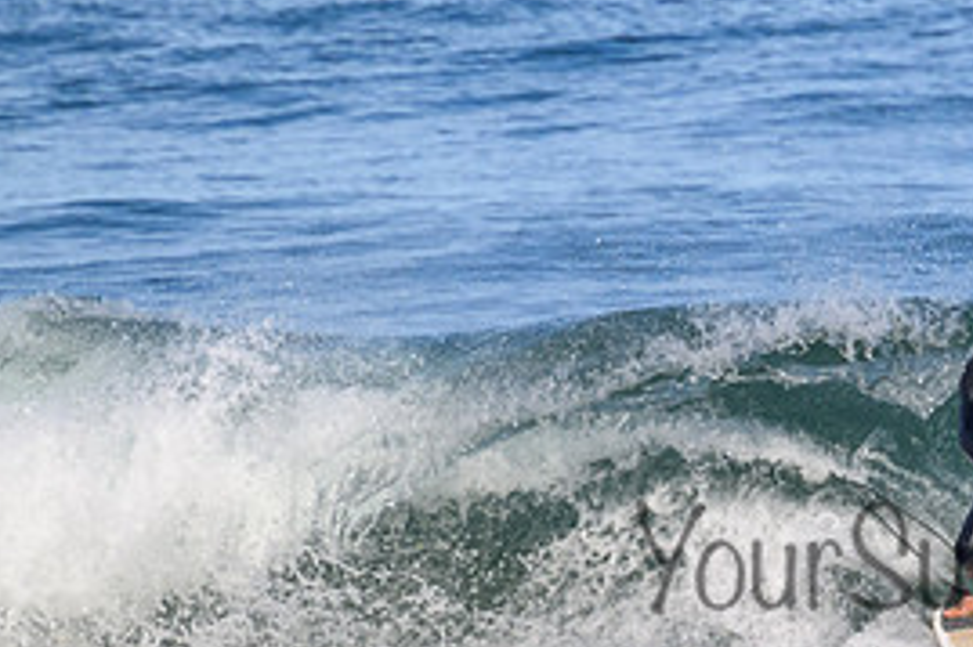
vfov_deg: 0.8
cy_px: 526
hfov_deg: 1.2
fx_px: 46620
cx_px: 1009
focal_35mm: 1726
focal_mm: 800
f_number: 11
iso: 1800
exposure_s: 1/2000
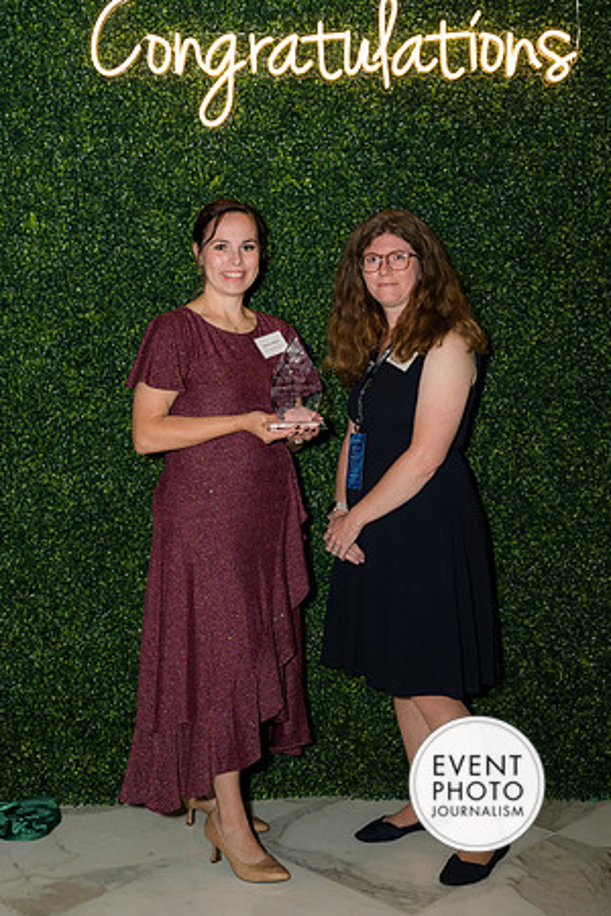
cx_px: 306
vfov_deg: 42.7
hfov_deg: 29.2
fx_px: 1171
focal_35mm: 46
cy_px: 458
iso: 640
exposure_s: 1/160
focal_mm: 46
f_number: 5
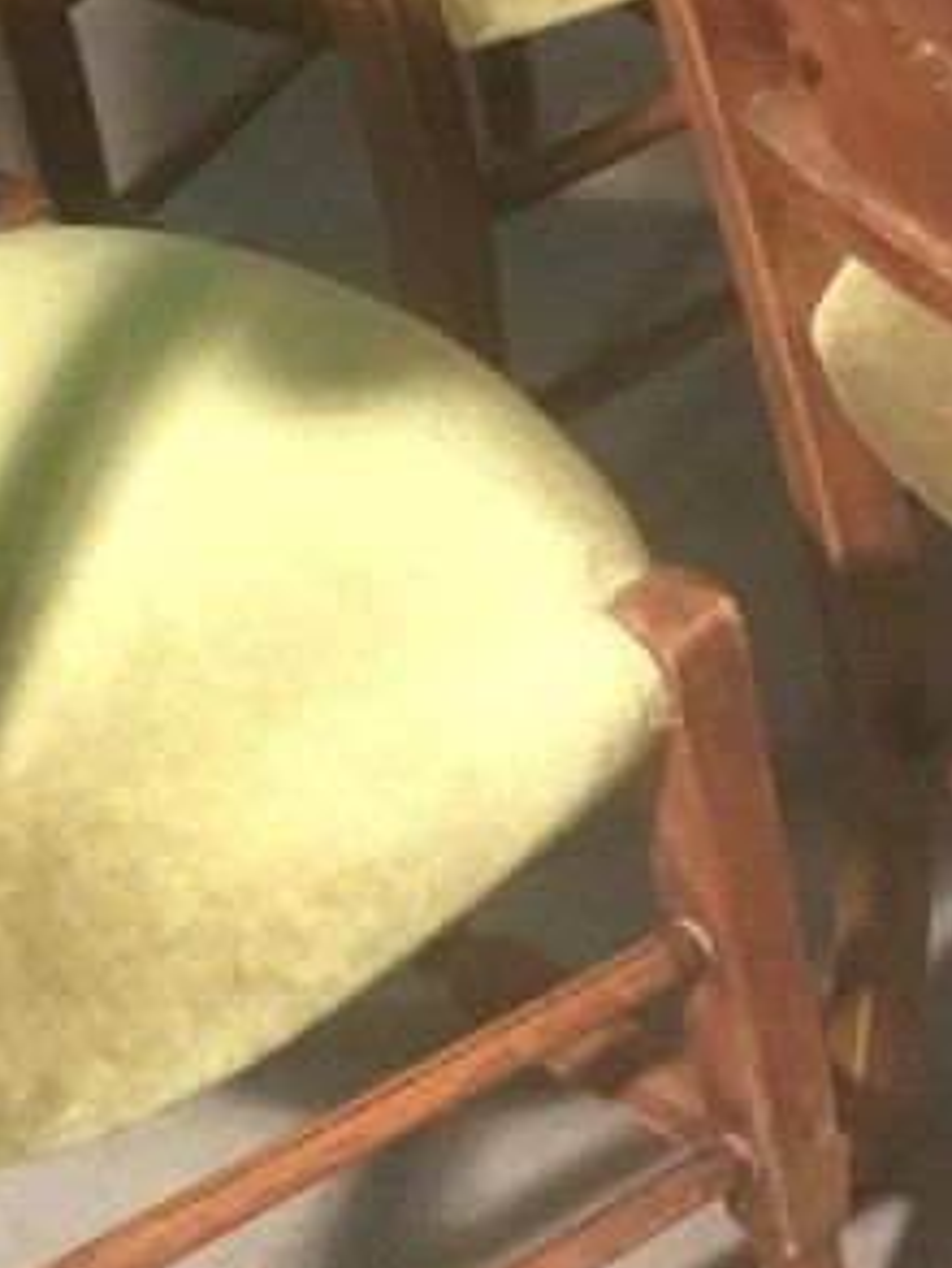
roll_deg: +4.9
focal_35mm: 127
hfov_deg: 11.5
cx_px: 1108
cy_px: 511
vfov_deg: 15.5
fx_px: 4654
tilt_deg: -40.6
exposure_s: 1/17
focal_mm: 3.3
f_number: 2.4
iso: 200
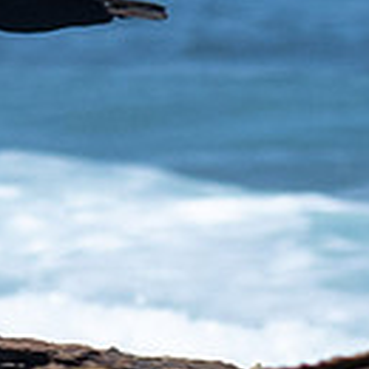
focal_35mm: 2947
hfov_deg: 0.6
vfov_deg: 0.6
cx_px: -97
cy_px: 198
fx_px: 35541
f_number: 5.6
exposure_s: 1/1250
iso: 140
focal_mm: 200
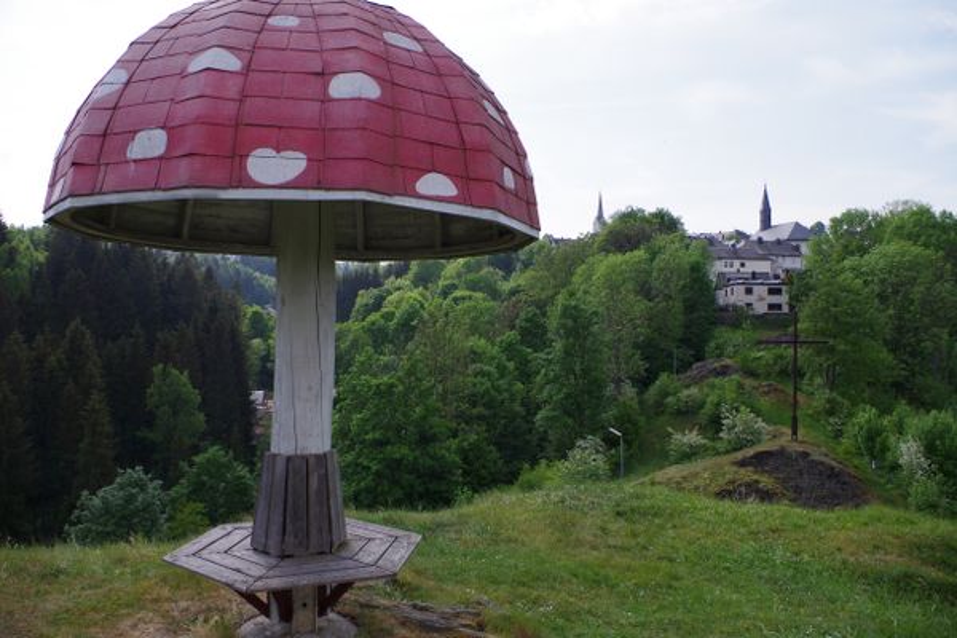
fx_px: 718
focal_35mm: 27
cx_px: 478
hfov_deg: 67.4
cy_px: 319
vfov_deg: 47.9
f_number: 7.1
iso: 200
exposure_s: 1/320
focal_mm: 18
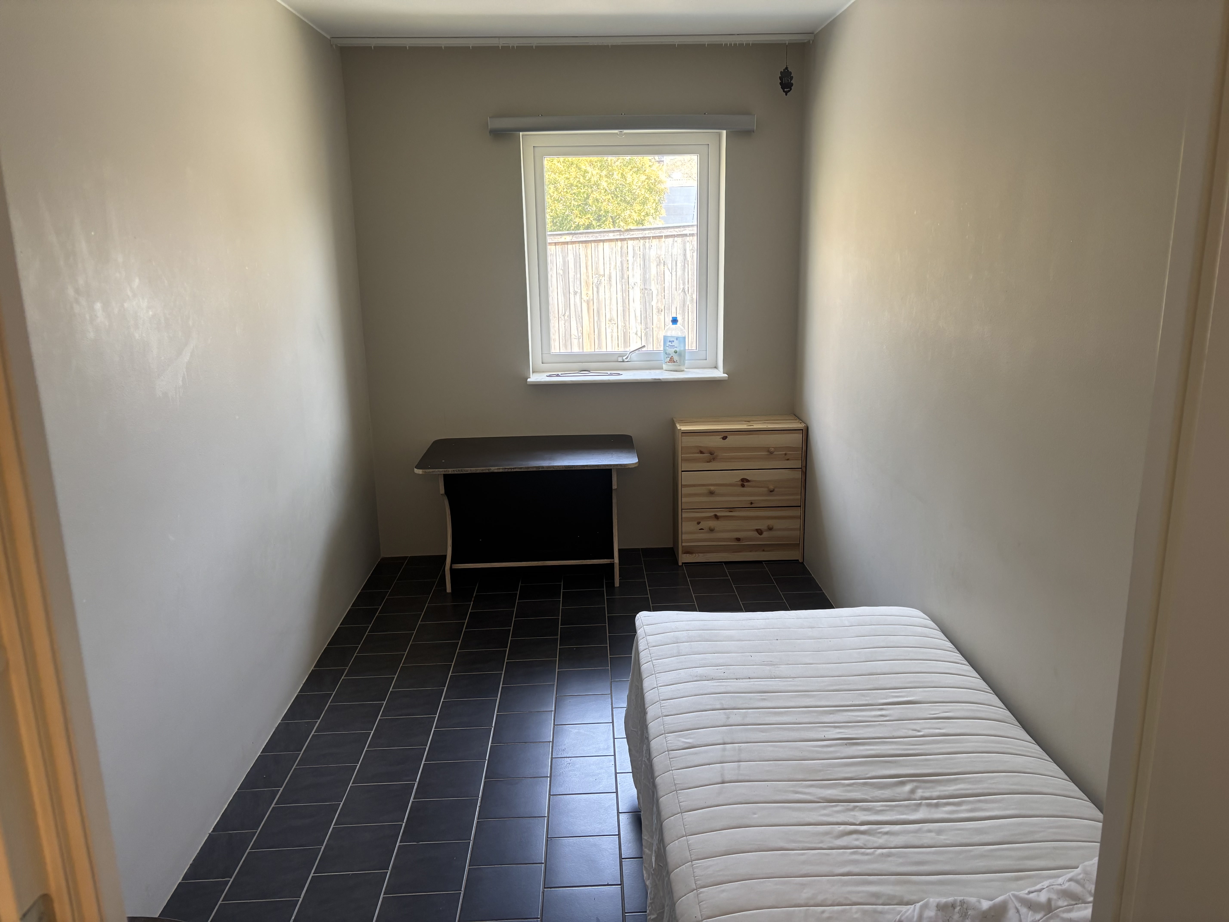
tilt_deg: -13.7
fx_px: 923
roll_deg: +2.0
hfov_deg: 67.3
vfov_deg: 53.1
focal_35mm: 26
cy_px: 461
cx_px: 614
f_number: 1.6
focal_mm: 5.96
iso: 125
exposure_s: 1/100
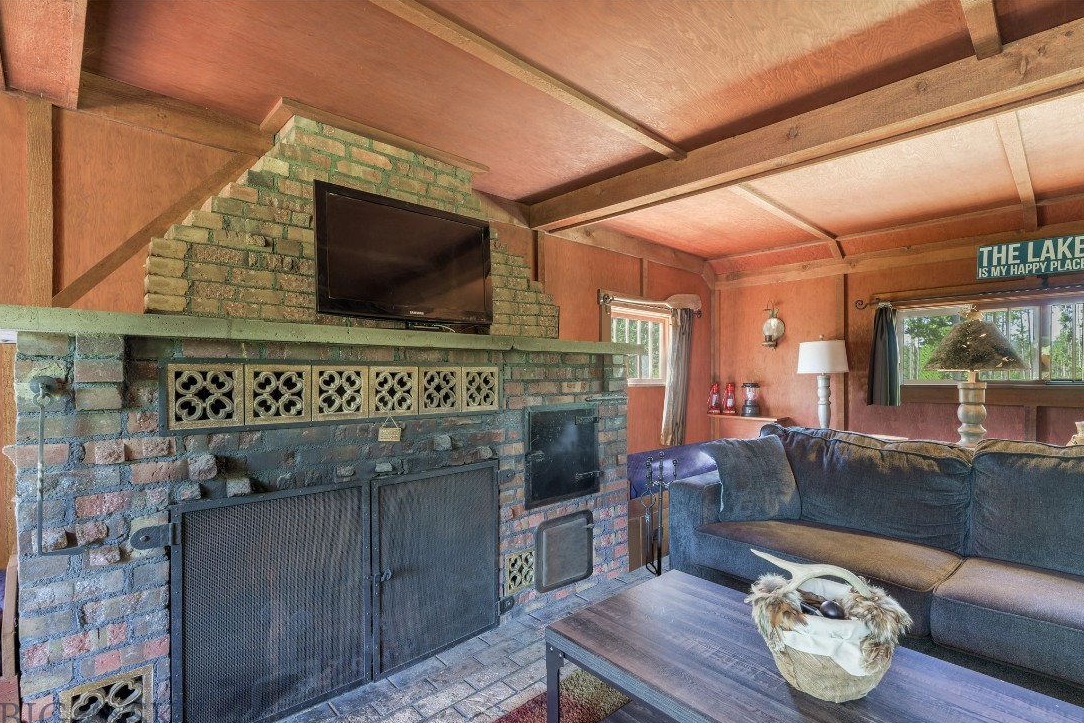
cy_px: 382
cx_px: 563
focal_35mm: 17
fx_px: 512
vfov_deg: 70.4
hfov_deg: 93.2
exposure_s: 30
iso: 400
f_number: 8
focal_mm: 16
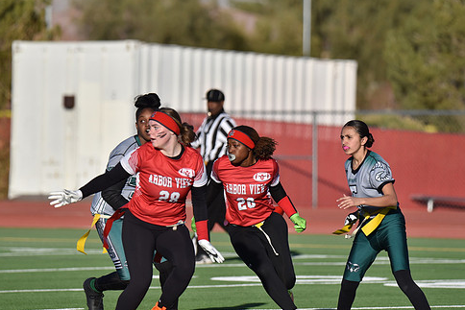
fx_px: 6189
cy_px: 172
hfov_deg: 4.3
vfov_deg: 2.9
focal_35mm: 479
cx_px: 230
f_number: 6
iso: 560
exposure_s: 1/4000
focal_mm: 400
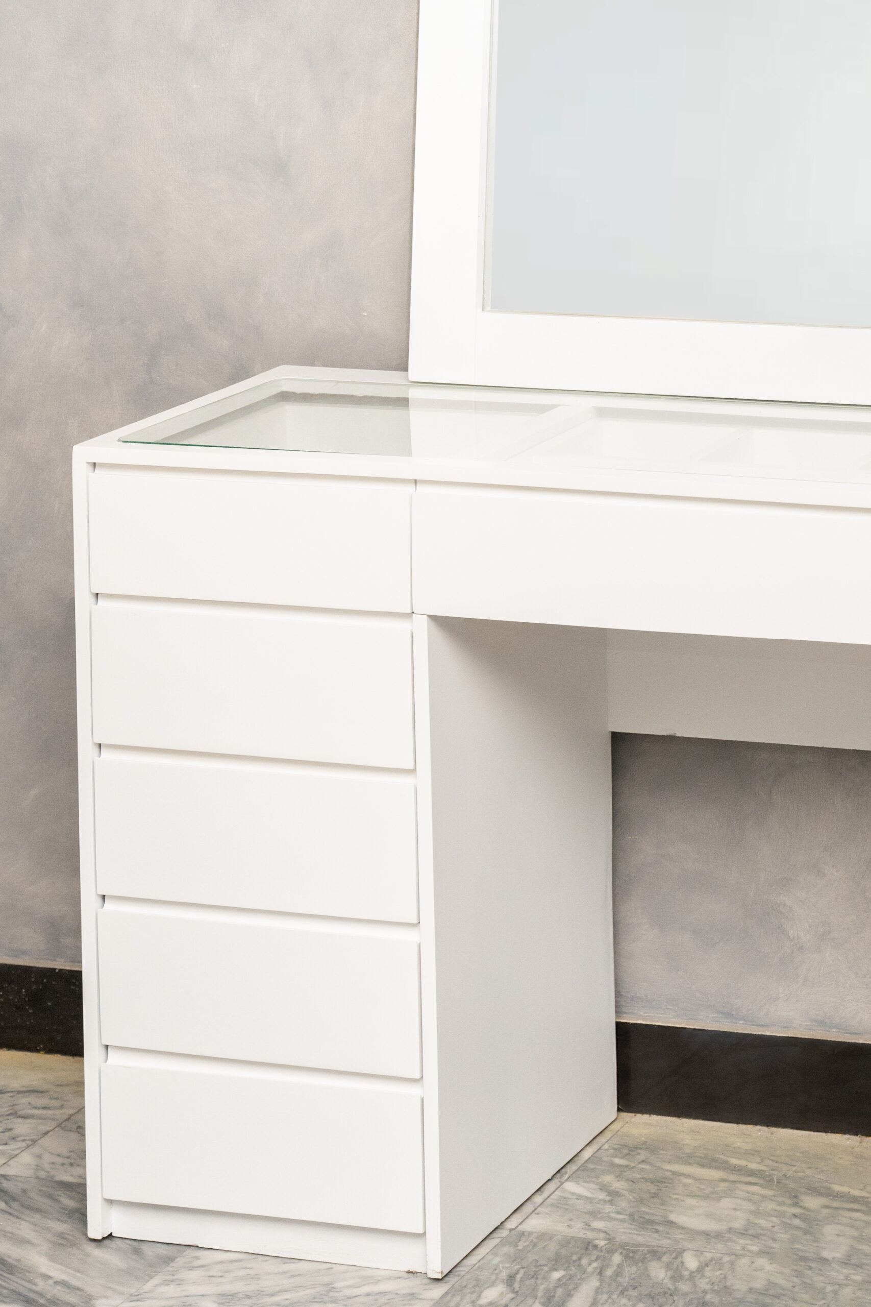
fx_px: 3810
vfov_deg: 19.5
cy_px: 654
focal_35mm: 105
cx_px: 436
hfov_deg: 13.0
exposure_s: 1/200
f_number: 5.6
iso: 3200
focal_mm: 70
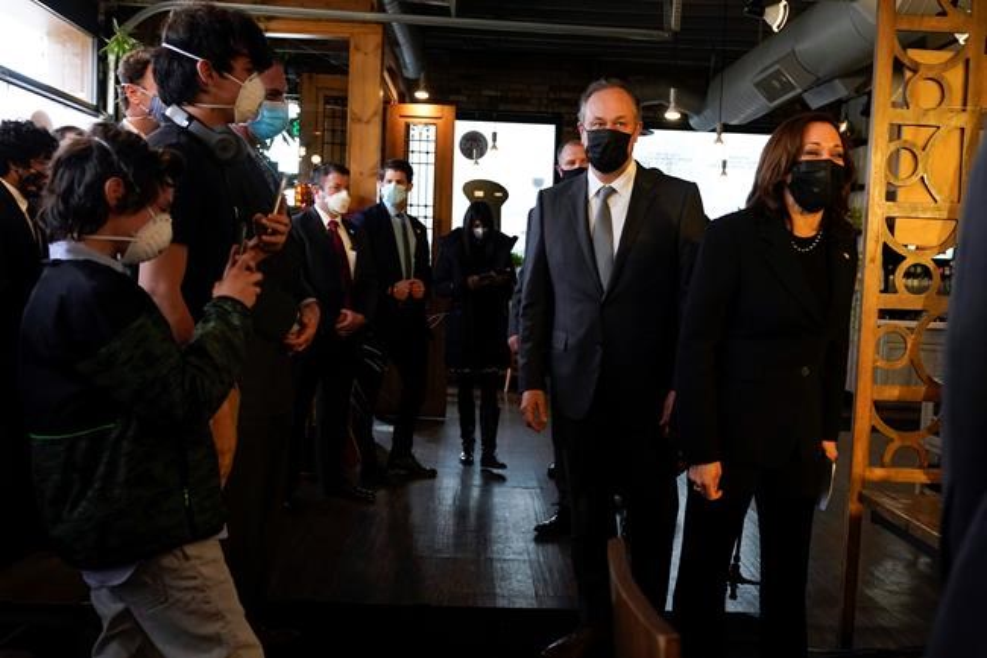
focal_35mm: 34
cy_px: 329
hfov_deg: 55.8
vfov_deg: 38.9
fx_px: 932
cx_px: 494
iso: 3200
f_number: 4
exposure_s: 1/500
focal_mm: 34
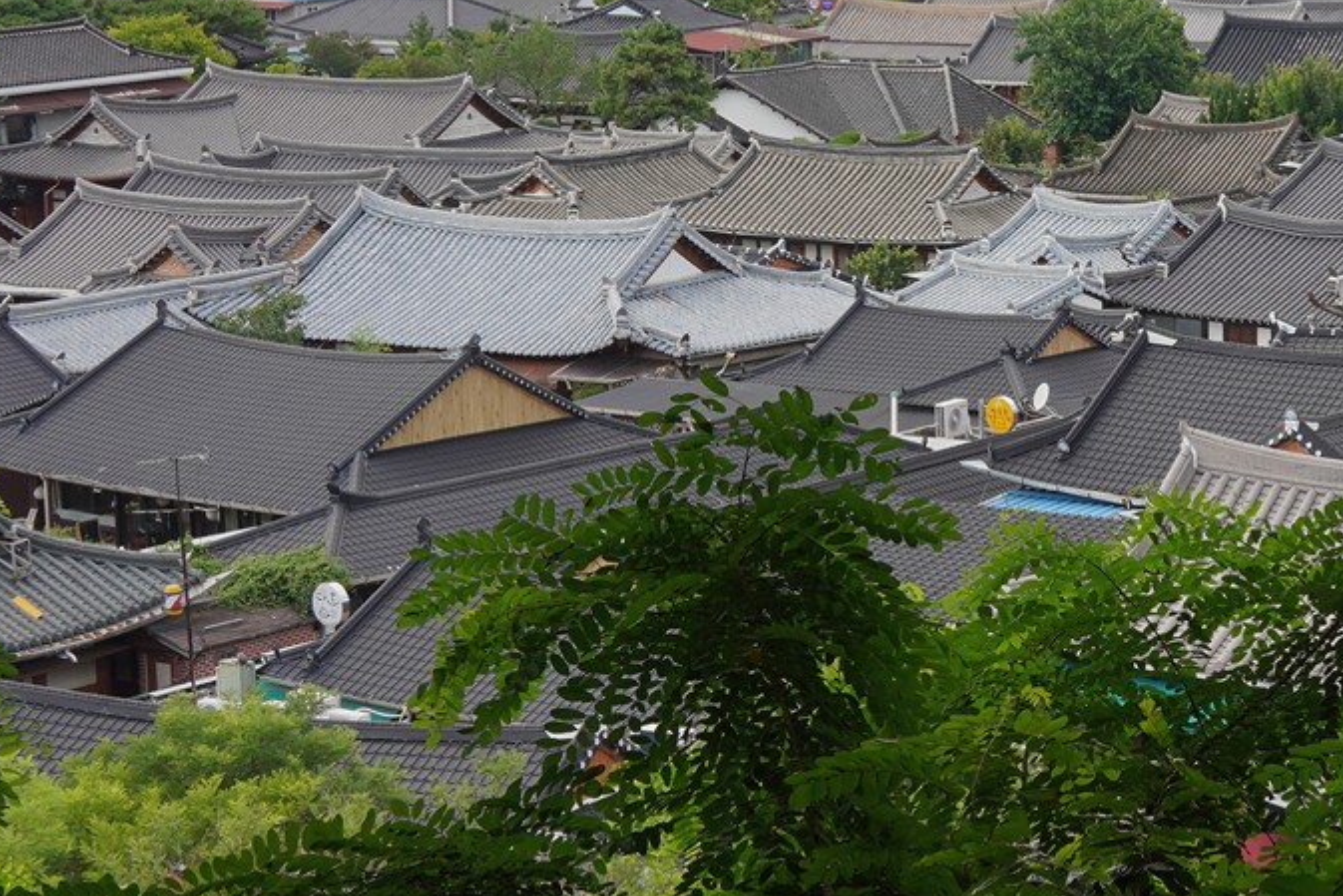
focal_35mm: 104
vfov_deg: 13.2
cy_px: 343
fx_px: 3880
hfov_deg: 19.2
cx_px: 1267
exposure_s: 1/100
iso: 200
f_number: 13
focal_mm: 35
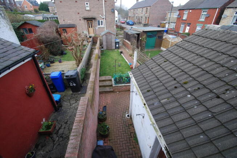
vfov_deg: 77.5
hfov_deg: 100.3
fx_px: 99
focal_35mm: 15
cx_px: 118
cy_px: 79
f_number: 5.6
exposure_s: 1/125
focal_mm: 10
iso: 160
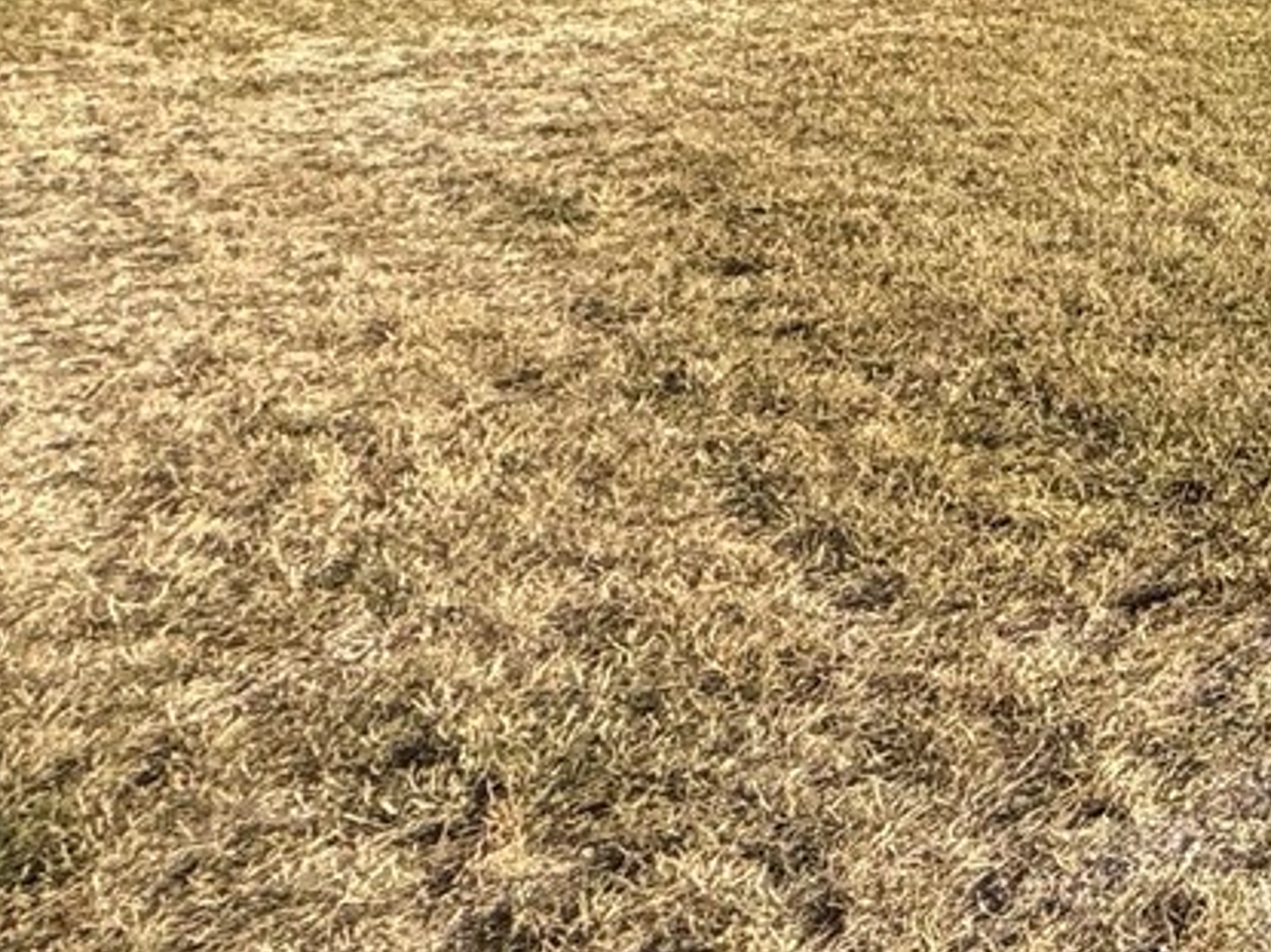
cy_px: -279
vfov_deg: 23.8
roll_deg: +0.0
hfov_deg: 20.7
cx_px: 2410
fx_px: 1982
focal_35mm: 54
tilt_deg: -1.9
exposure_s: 1/799
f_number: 2.2
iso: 50
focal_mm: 2.22
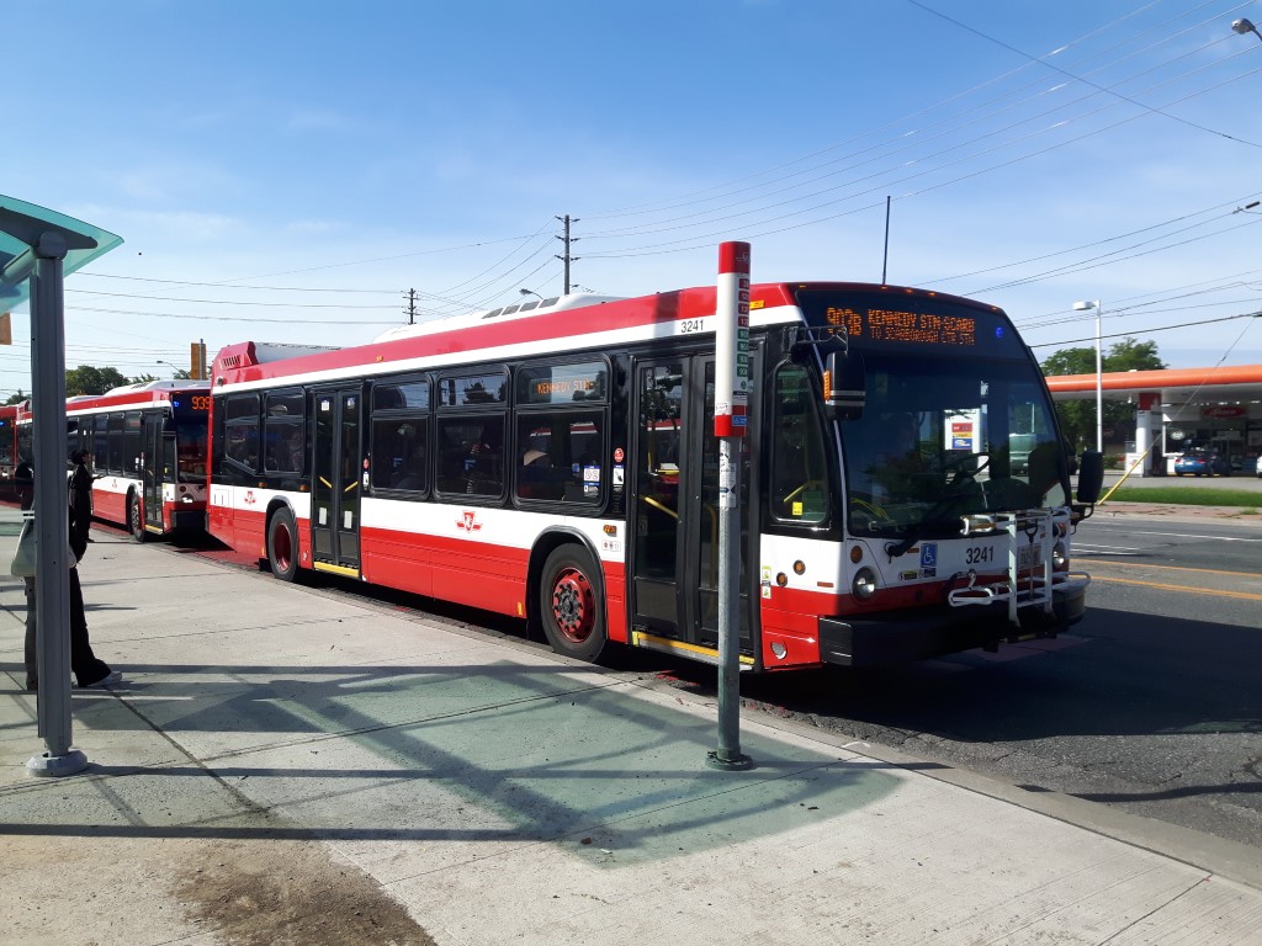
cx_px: 631
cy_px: 473
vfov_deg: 45.4
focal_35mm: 31
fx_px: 1130
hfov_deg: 58.4
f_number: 1.9
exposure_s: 1/1193
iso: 40
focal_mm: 3.7
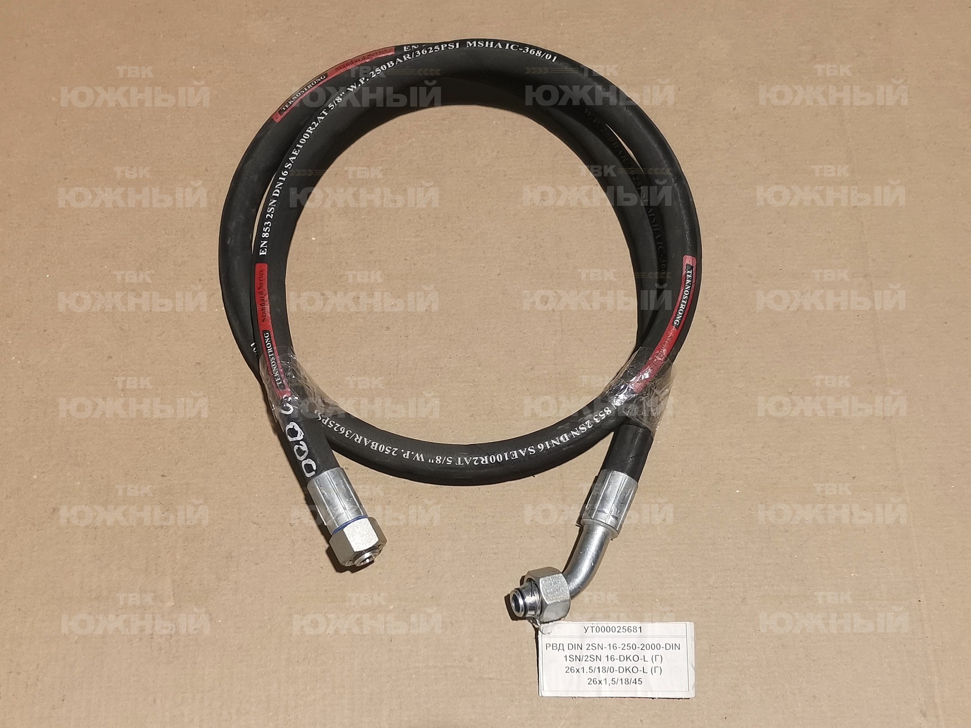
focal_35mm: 26
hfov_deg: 67.3
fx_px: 729
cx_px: 486
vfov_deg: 53.1
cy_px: 364
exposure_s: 1/100
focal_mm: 4.66
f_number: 1.4
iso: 320
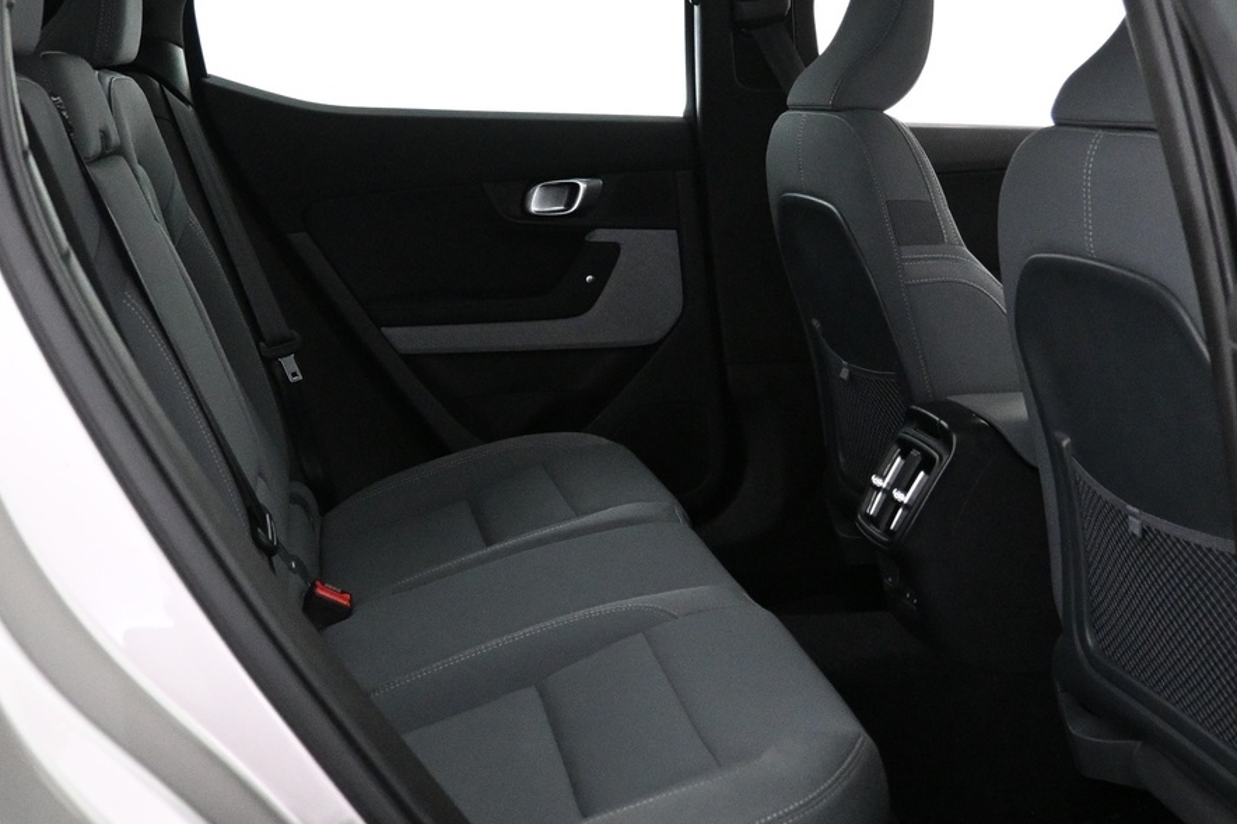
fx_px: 1512
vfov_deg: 30.4
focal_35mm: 44
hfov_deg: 44.5
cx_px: 625
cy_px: 304
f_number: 3.5
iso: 4000
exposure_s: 1/60
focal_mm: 16
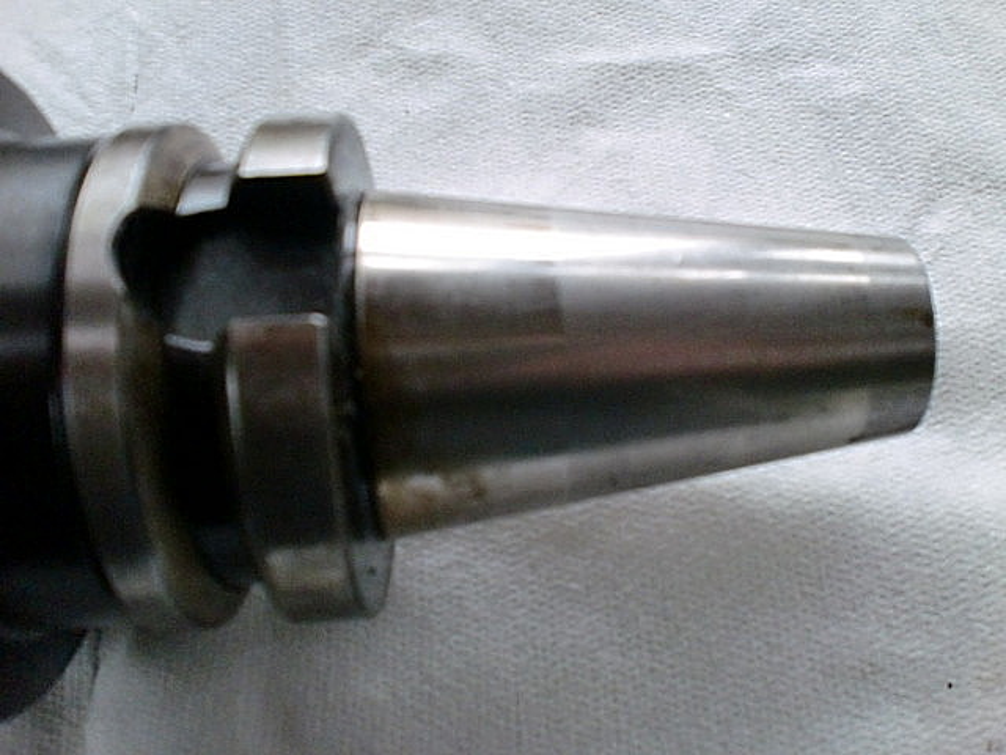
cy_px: 378
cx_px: 503
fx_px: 1017
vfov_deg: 40.7
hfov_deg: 52.6
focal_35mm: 35
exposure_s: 1/60
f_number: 3.1
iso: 320
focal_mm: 6.3
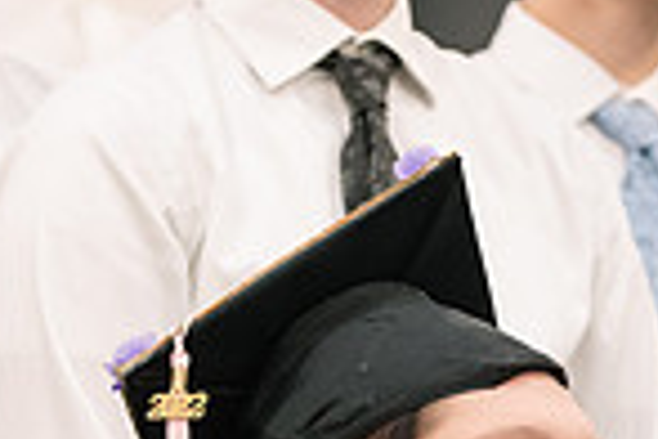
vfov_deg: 3.8
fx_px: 6506
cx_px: 519
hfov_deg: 5.8
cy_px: 786
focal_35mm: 356
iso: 2500
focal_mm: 90
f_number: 3.5
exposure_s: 1/200
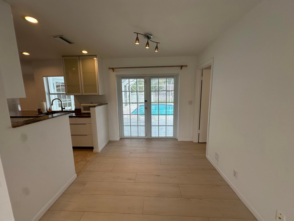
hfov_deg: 102.1
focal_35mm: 14
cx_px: 147
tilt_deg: -8.7
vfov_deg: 85.7
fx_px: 119
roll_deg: +2.2
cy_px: 110
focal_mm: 2.22
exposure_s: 1/201
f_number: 2.2
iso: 40
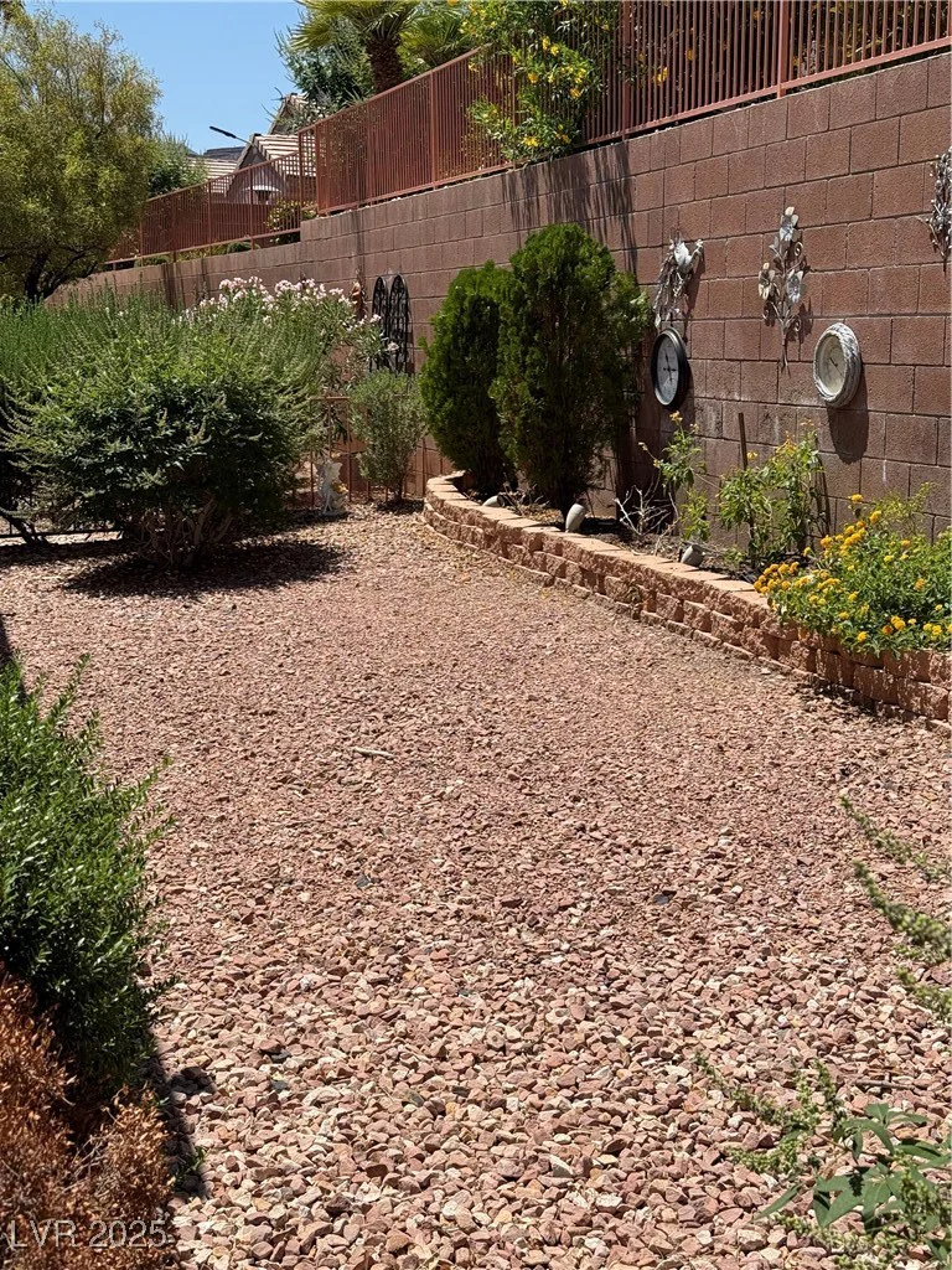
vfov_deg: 39.7
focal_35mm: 48
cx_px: 476
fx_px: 1760
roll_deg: -1.0
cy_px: 635
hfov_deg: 30.3
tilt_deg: -9.7
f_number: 1.78
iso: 64
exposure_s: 1/5587
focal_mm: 6.76
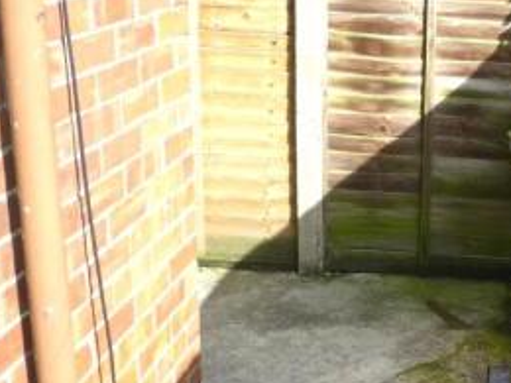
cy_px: 225
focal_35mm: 65
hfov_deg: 28.4
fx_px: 960
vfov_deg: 22.6
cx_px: 484
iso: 80
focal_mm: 5.2
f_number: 3.3
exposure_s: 1/400
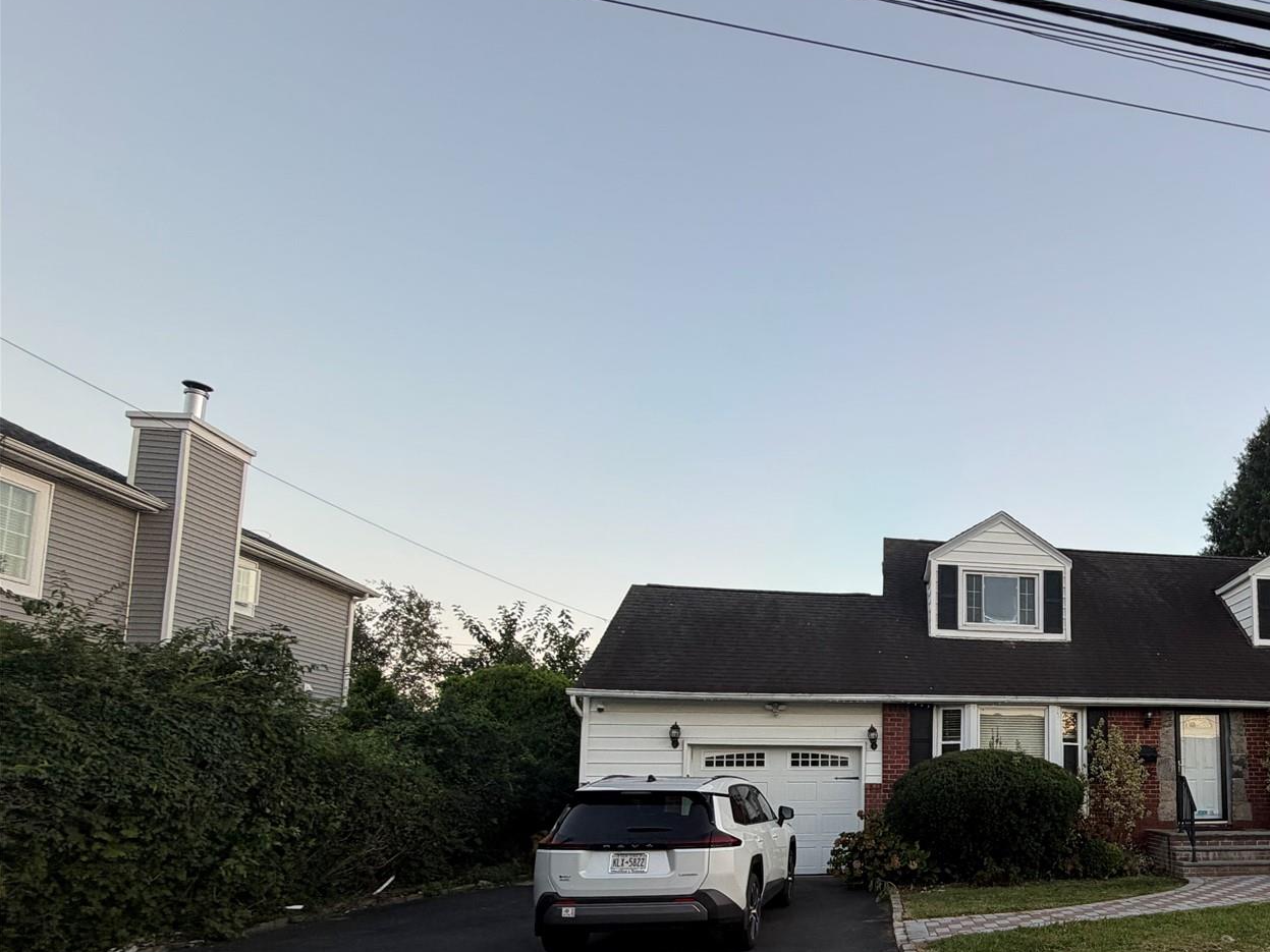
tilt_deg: +5.1
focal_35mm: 23
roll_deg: +0.0
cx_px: 1042
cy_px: 719
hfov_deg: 66.1
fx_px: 844
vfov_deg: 55.9
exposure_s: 1/121
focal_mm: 2.22
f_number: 2.2
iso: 100
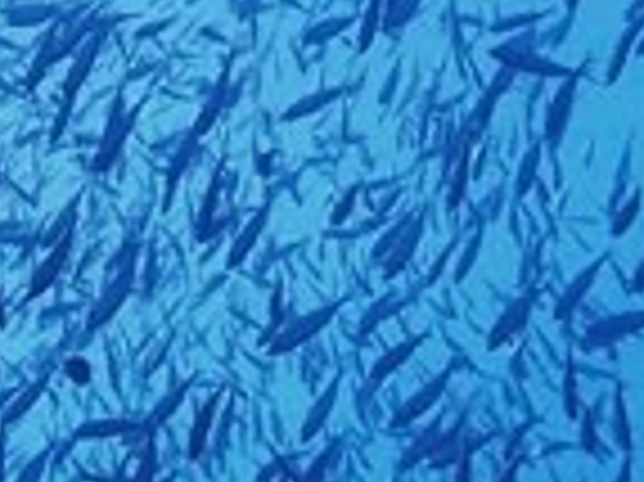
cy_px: 212
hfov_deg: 17.5
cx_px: 153
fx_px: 2082
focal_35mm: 112
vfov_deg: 13.2
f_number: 8
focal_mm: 4.5
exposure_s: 1/200
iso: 100
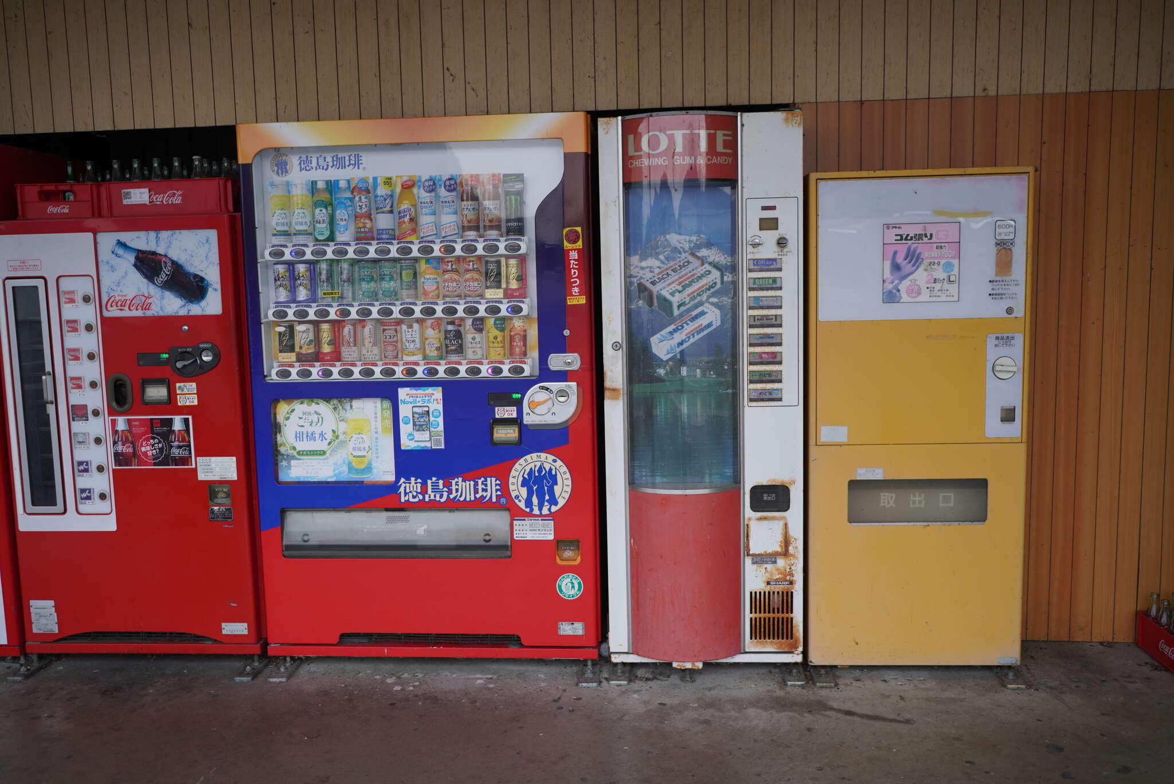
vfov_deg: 43.7
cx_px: 587
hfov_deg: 61.9
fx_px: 979
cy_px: 392
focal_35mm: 30
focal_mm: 20
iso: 160
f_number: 4
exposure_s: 1/125
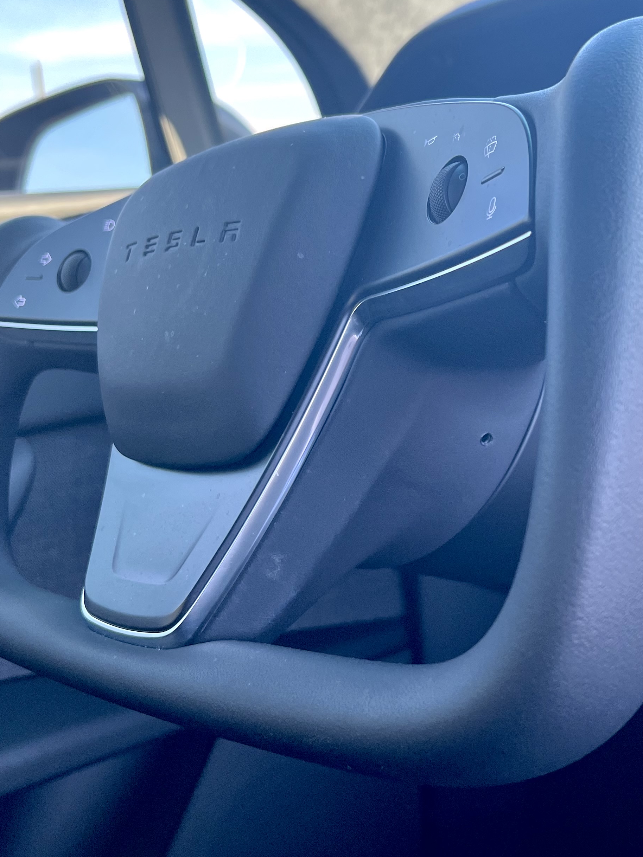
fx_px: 1065
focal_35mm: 43
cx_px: 417
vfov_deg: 43.8
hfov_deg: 33.4
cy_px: 400
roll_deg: +4.5
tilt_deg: -11.1
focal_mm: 5.7
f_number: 1.5
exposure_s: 1/121
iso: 100
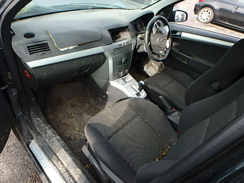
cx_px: 122
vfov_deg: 63.4
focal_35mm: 21
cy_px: 92
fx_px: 148
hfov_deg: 79.0
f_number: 3.5
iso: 125
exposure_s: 1/160
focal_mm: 3.7
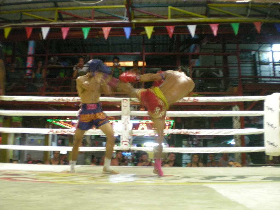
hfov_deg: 49.0
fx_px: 307
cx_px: 140
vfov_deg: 37.7
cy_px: 105
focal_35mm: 38
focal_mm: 6.3
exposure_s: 1/8
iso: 408
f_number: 3.1
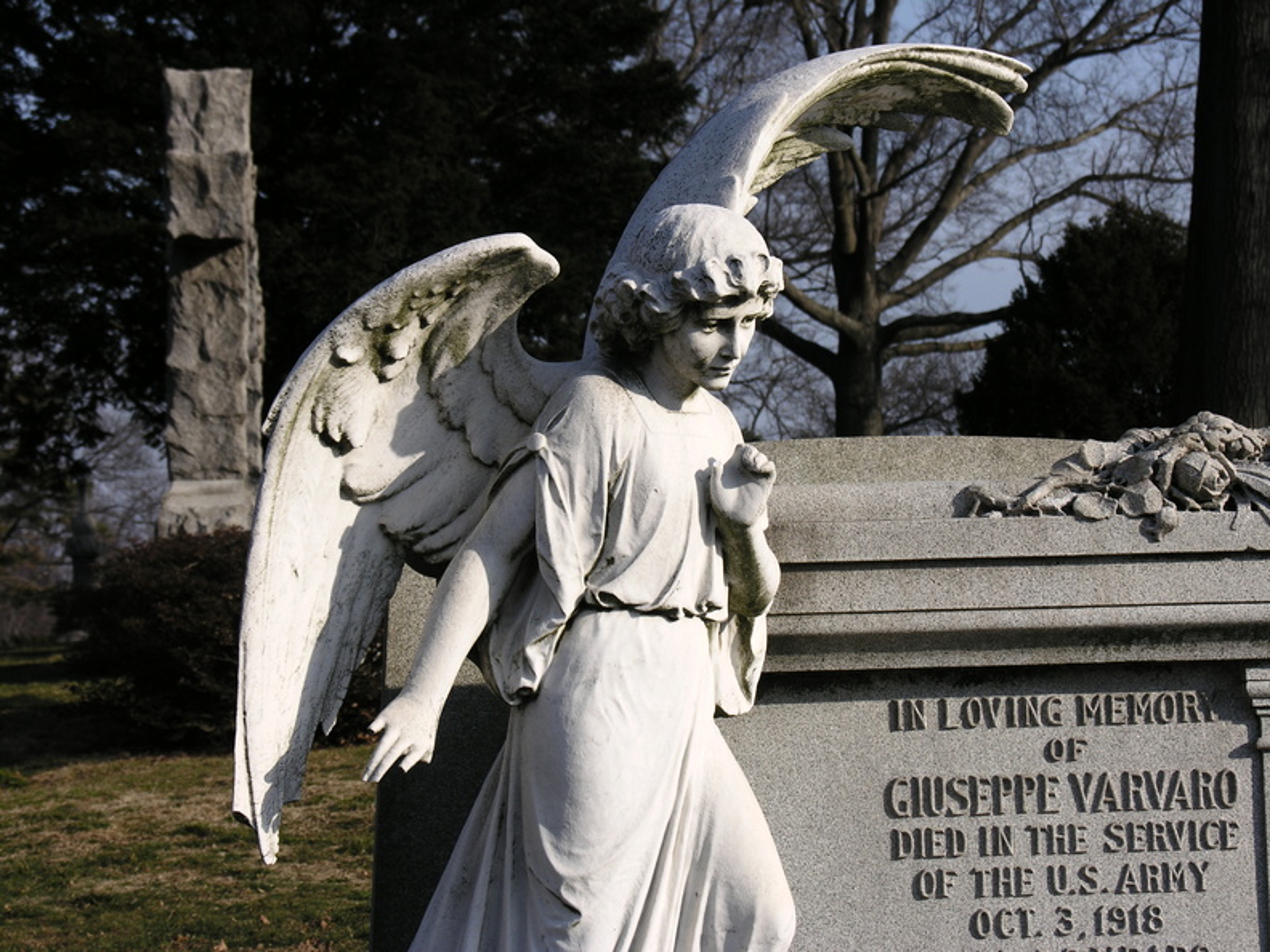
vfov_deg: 14.2
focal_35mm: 104
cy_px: 476
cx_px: 635
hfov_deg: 18.9
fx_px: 3816
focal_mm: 26.5
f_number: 4.7
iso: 50
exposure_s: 1/514
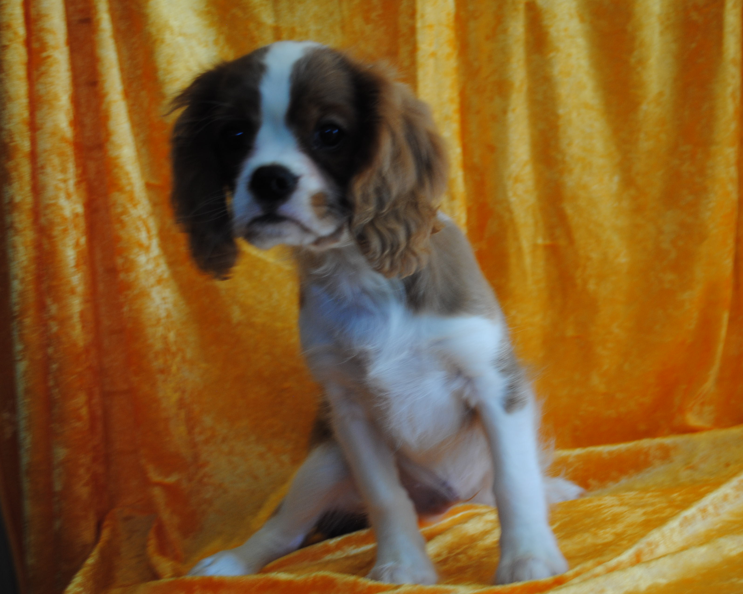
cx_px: 440
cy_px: 293
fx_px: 1055
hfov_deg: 38.6
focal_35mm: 48
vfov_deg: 31.4
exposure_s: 1/40
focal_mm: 28
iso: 200
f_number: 4.5
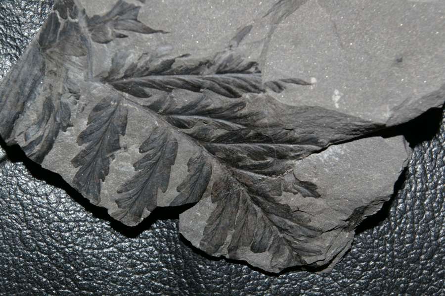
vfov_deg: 16.5
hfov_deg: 24.6
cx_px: 222
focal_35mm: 82
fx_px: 1019
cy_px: 148
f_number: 13
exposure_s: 1/60
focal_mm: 55
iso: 200
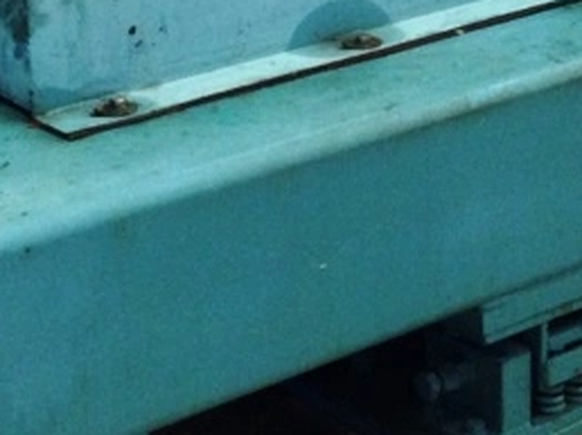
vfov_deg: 11.1
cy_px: -65
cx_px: 284
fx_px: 2200
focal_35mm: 131
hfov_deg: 15.1
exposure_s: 1/20
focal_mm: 4.12
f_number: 2.4
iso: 200
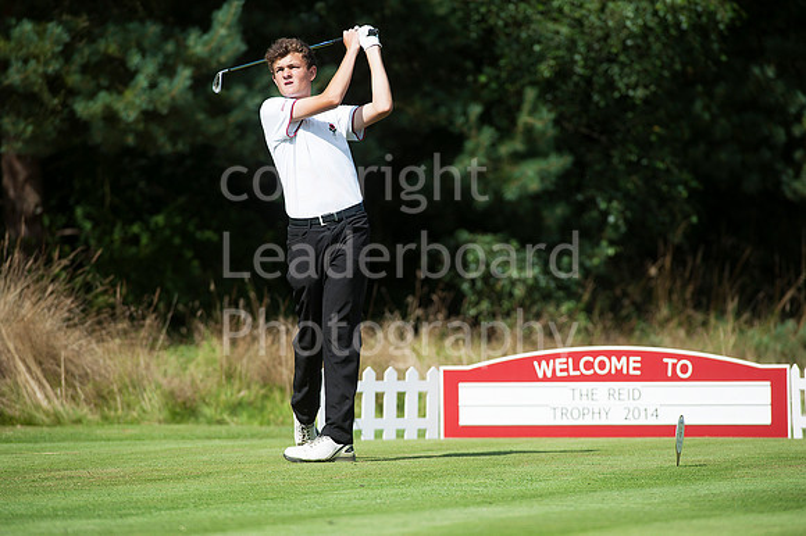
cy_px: 268
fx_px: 6713
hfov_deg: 6.9
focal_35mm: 300
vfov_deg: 4.6
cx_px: 403
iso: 200
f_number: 5.6
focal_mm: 300
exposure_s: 1/3200
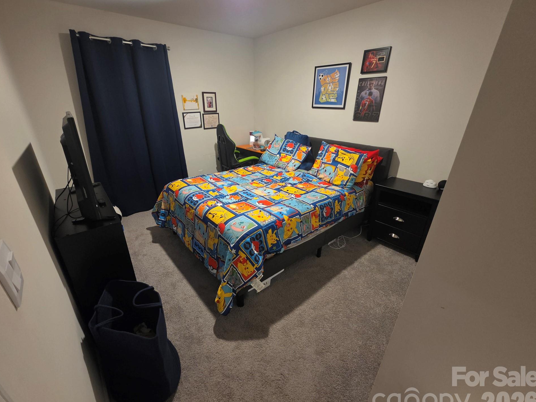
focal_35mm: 14
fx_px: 217
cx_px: 253
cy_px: 206
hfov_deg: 102.0
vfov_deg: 85.6
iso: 800
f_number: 1.9
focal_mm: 2.2
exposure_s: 1/60
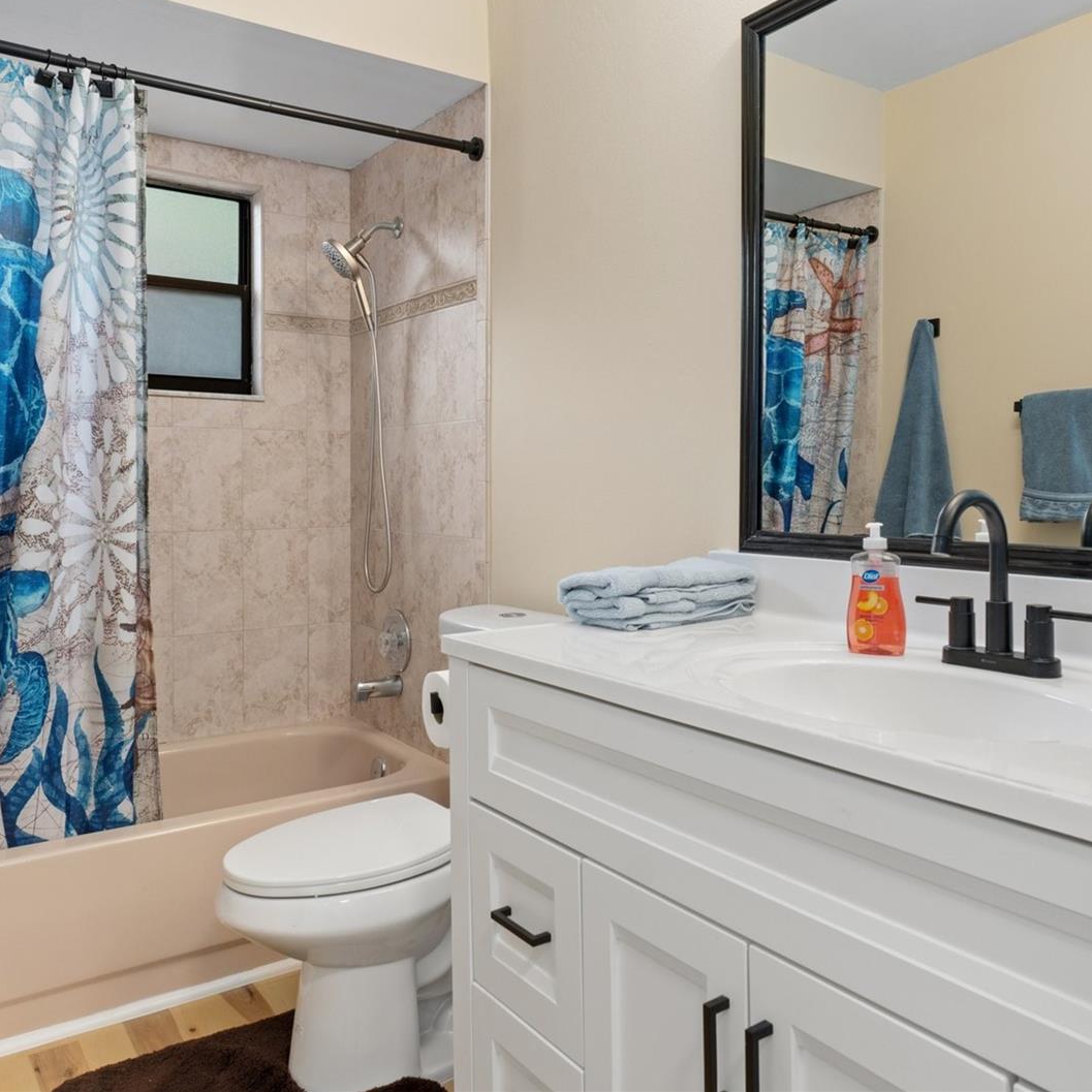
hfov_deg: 59.1
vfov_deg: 59.1
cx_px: 561
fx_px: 964
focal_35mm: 27
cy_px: 542
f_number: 8
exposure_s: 1/1.25
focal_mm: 14
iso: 320
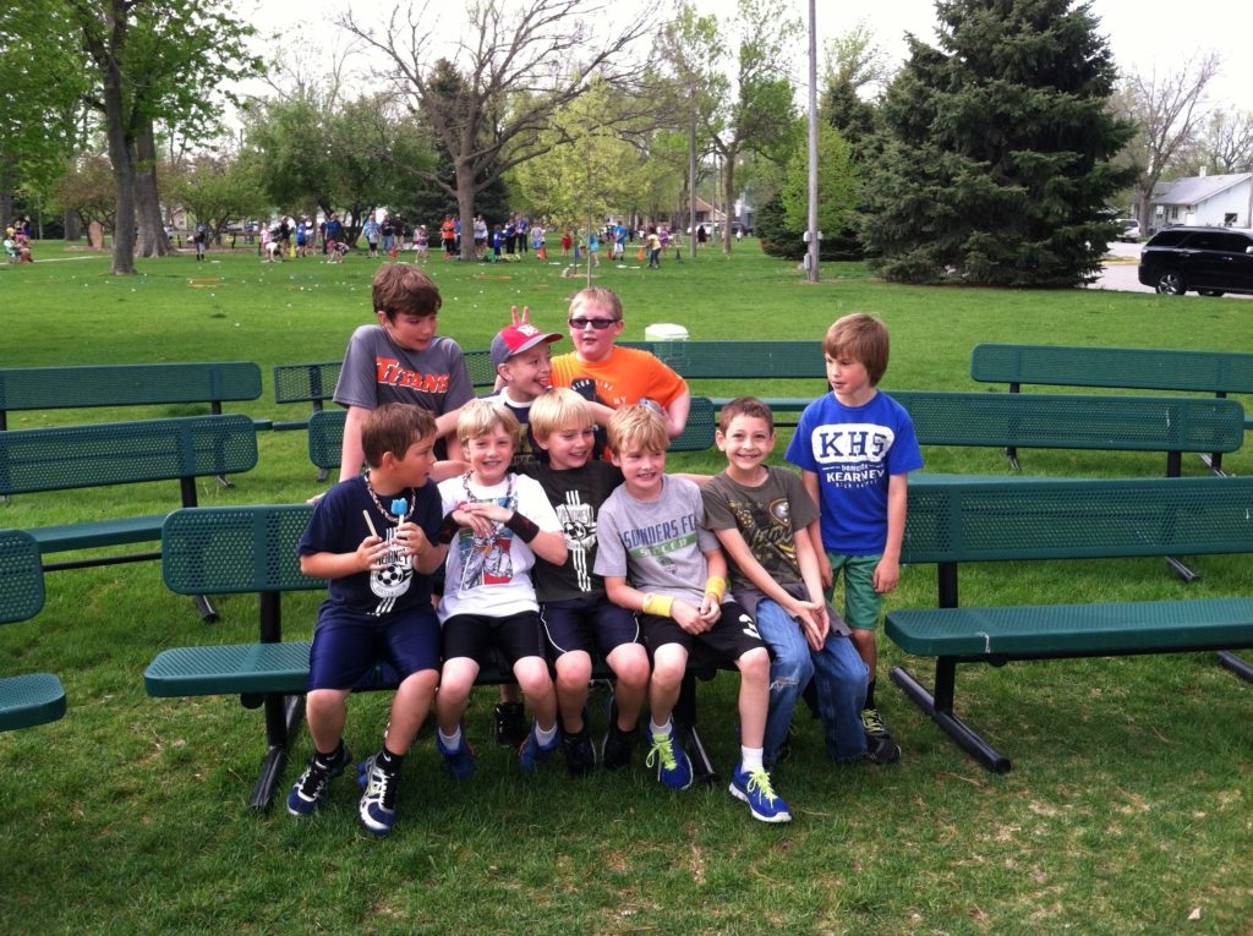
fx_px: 1265
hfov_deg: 52.7
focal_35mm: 35
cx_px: 626
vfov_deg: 40.6
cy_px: 468
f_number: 2.8
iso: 80
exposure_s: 1/286
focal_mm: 3.85
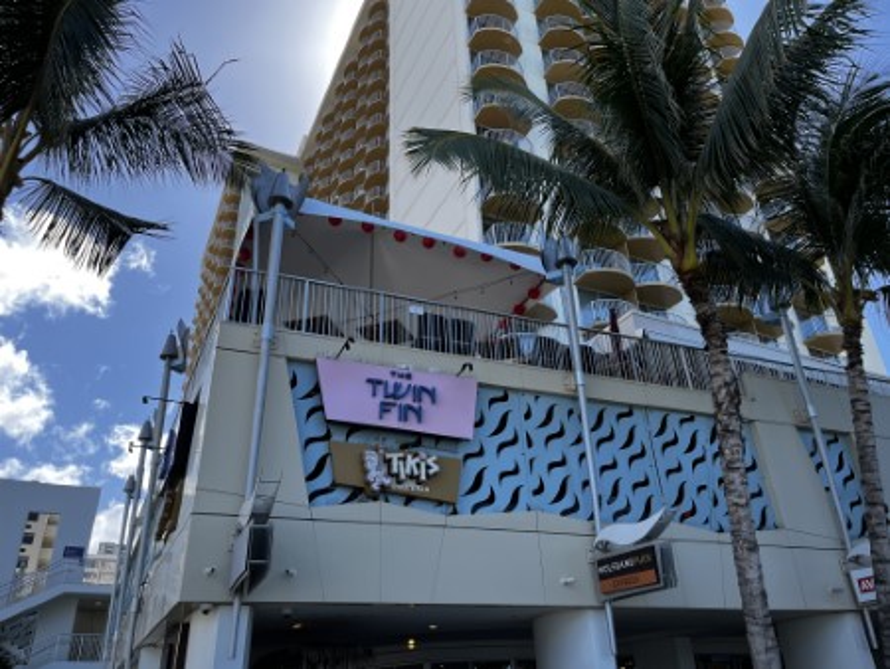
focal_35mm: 26
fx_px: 669
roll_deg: +1.4
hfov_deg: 67.3
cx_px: 445
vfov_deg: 53.1
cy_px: 334
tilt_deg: +28.1
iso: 50
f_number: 1.6
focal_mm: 5.1
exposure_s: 1/1252
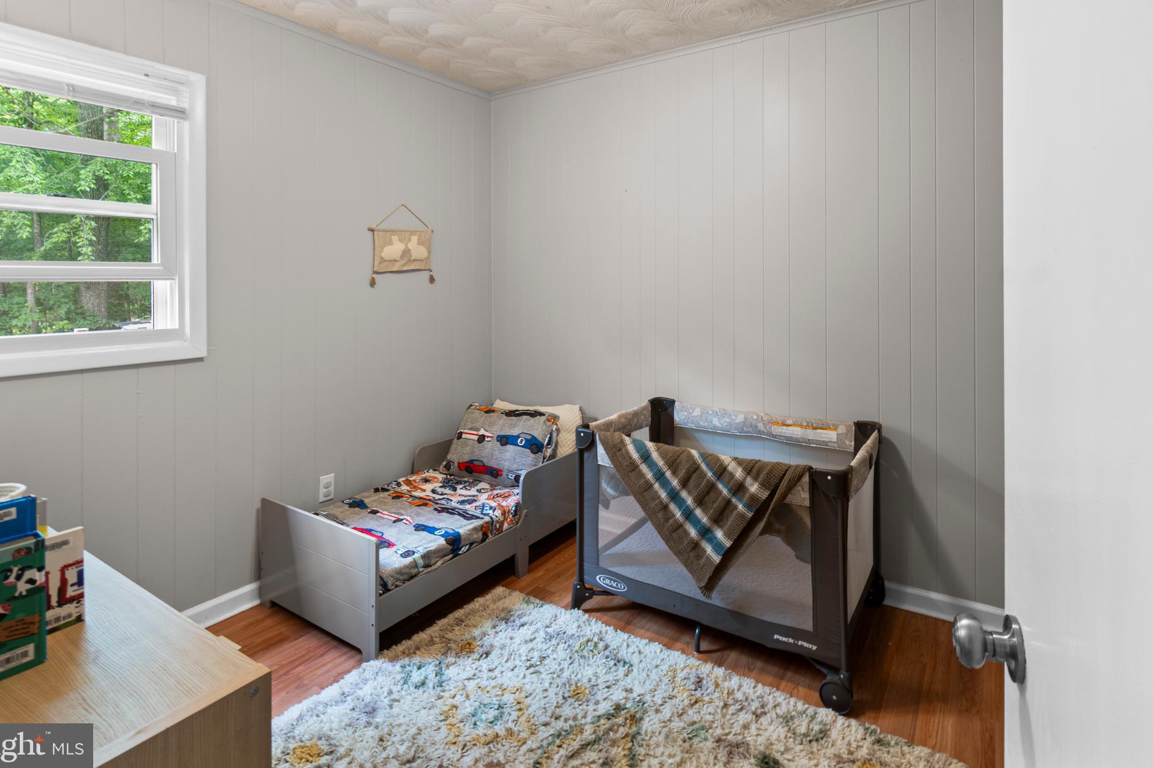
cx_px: 605
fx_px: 544
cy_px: 335
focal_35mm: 17
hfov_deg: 93.2
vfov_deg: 70.1
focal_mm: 10
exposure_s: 1/1.25
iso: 200
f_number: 8
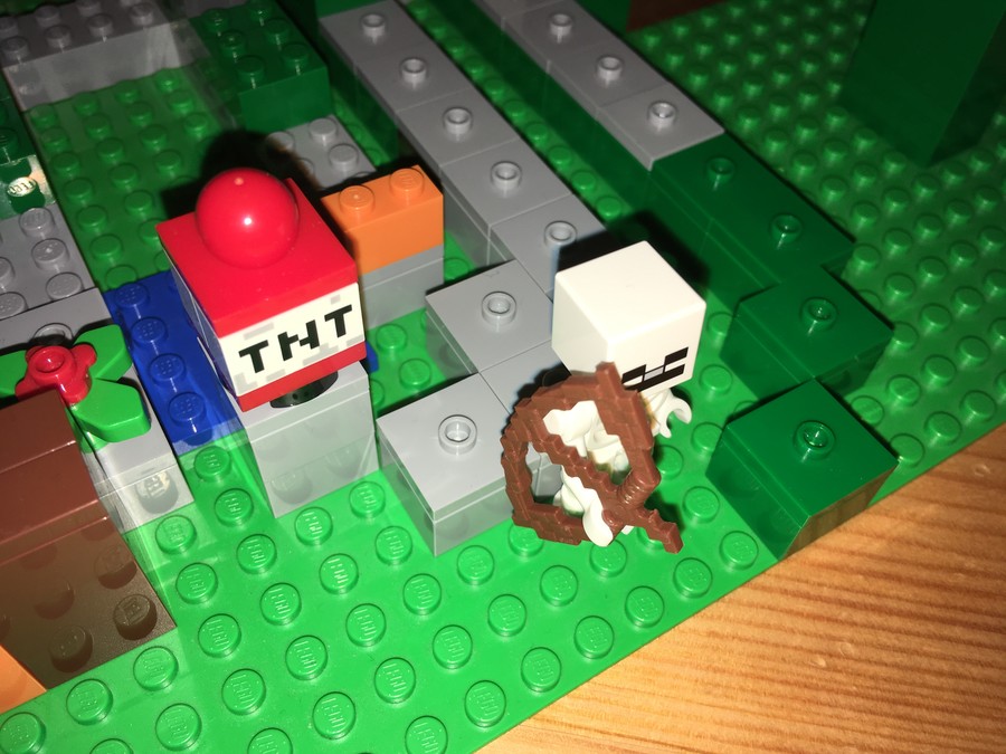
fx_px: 843
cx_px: 503
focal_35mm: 29
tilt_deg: -53.7
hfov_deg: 61.7
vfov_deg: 48.2
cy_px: 377
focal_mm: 4.15
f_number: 2.2
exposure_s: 1/208
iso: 25
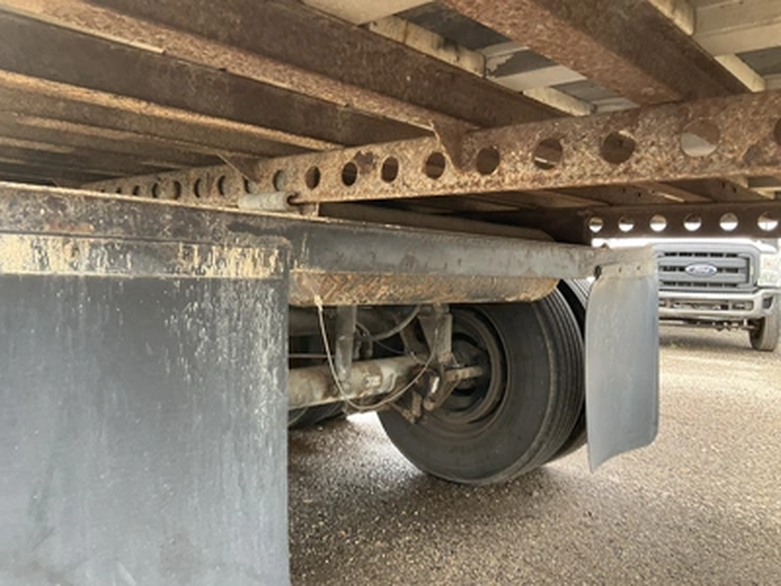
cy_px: 293
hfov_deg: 61.7
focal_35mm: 29
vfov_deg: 48.2
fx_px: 654
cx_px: 390
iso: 64
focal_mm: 3
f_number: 1.8
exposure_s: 1/122
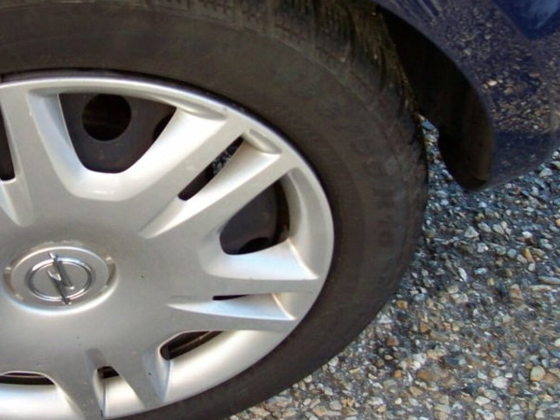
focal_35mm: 72
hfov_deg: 26.6
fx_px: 1165
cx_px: 118
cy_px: 231
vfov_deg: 20.4
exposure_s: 1/128
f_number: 2.7
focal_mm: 6
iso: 80
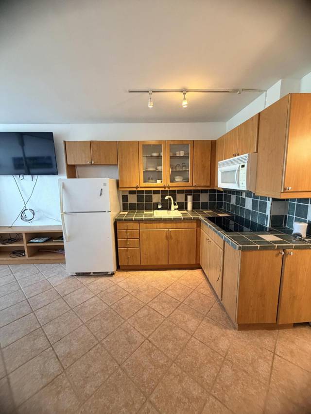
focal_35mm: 14
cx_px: 156
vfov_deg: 102.1
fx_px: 168
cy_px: 207
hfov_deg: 85.7
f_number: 2.2
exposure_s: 1/60
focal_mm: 2.22
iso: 400
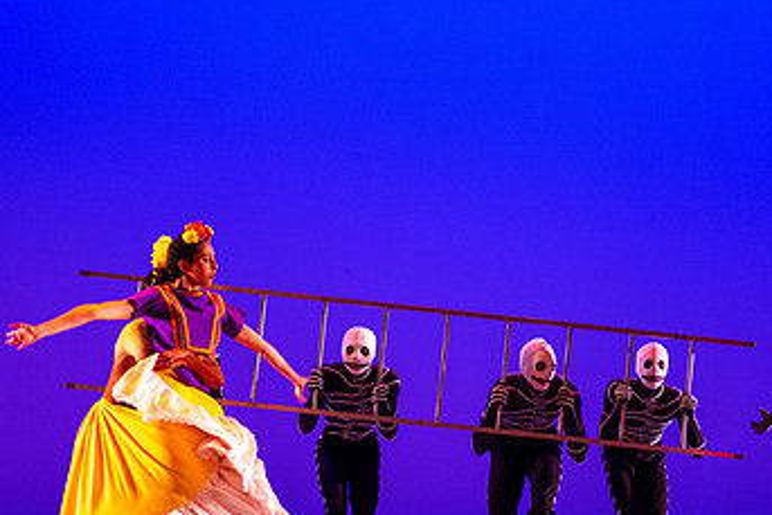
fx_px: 1995
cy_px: 341
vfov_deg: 14.7
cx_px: 455
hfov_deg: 21.9
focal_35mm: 93
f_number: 1.8
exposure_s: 1/200
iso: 1000
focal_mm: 55
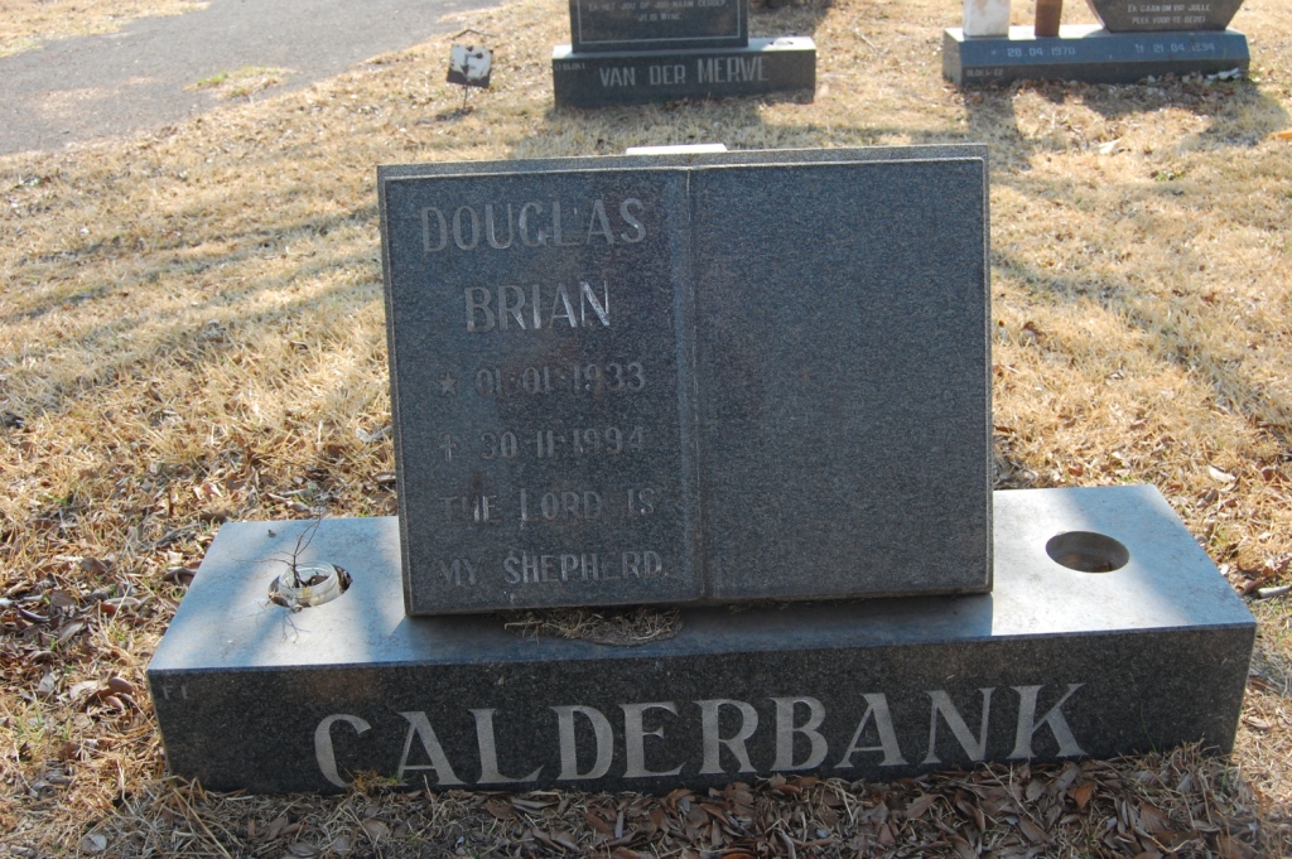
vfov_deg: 36.8
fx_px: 1291
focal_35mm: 36
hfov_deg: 53.2
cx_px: 646
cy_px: 430
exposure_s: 1/250
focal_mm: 24
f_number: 7.1
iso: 400
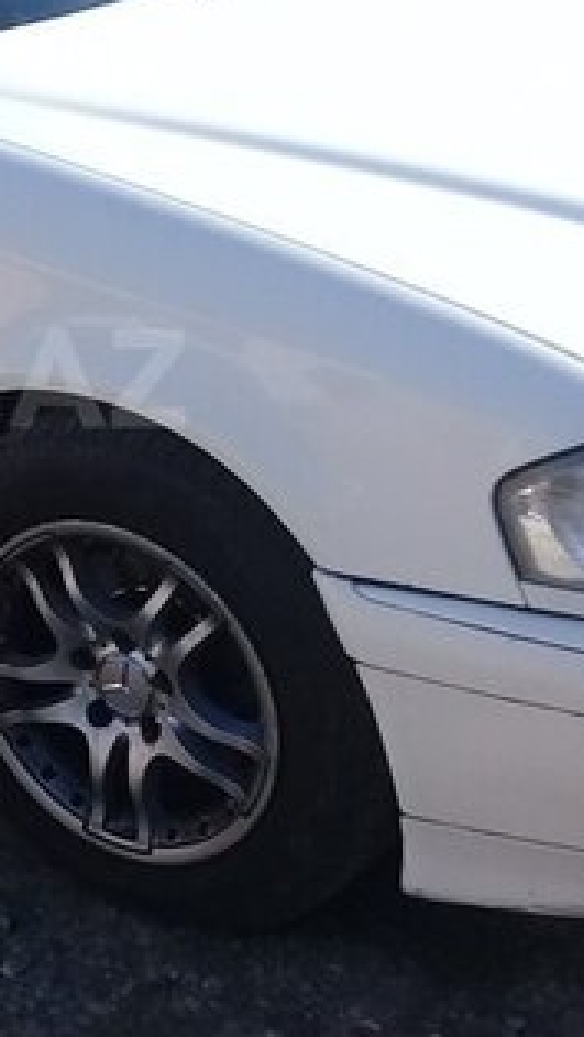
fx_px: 1951
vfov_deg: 29.6
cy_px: 378
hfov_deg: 16.2
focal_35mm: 71
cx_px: -152
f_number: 2.2
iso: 50
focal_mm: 3.3
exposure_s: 1/646
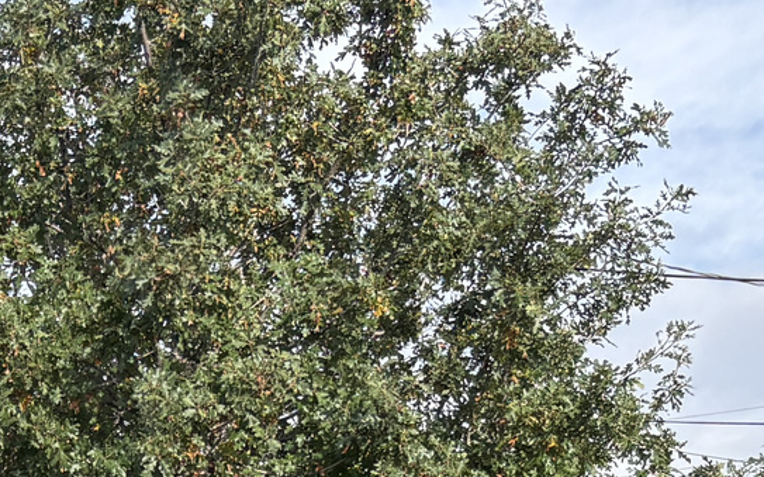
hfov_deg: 19.3
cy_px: 1060
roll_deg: -0.3
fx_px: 2165
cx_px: -59
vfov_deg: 11.0
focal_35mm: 104
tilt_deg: -4.6
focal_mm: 5.96
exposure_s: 1/1751
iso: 50
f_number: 1.6
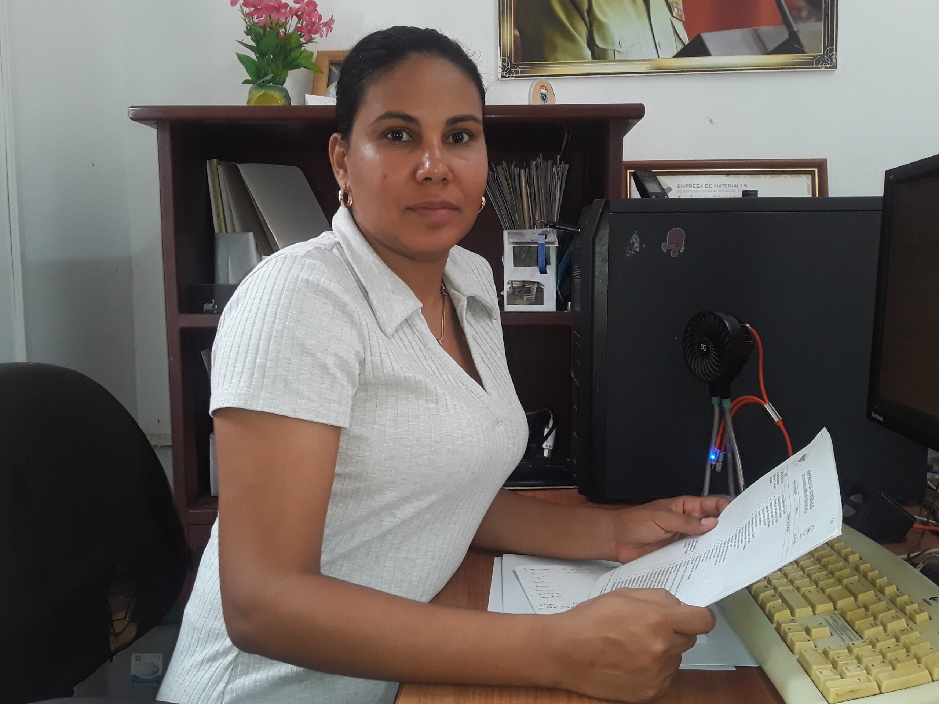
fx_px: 841
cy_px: 352
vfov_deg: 45.4
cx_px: 470
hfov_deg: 58.4
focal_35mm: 31
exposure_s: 1/40
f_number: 2.2
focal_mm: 3.3
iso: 80
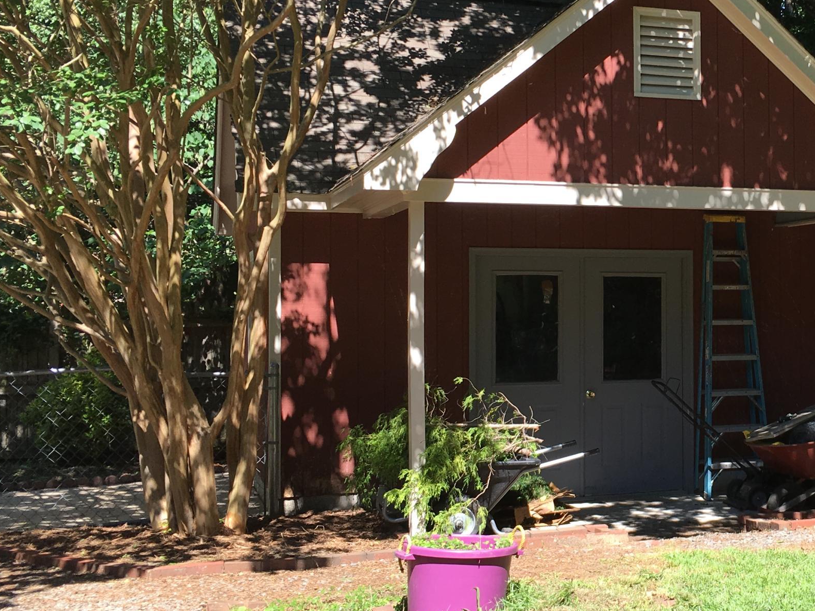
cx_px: 733
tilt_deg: +0.9
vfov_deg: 26.5
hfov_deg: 33.1
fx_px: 1295
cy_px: 281
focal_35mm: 55
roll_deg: +0.8
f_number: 2.2
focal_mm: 4.15
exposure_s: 1/469
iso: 25
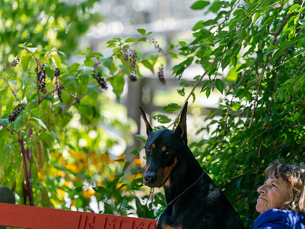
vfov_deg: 7.7
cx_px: 171
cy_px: 114
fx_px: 1691
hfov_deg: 10.3
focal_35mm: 192
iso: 800
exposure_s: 1/1250
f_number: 3.5
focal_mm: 176
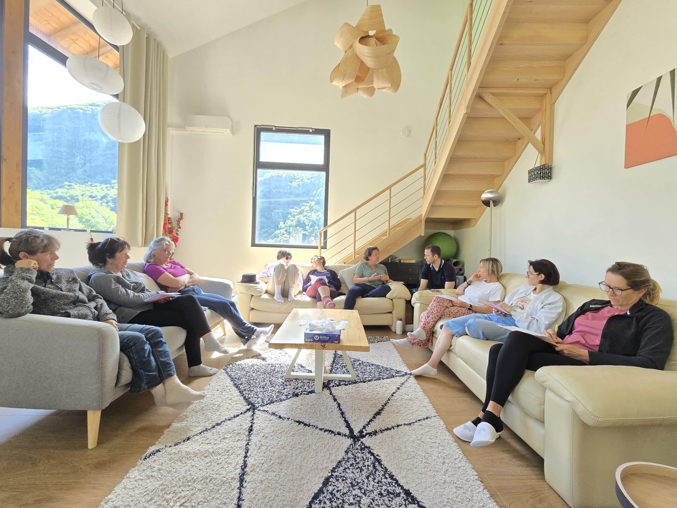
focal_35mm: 13
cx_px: 338
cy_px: 254
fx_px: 254
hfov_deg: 106.2
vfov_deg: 89.9
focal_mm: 2.2
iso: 80
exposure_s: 1/100
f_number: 2.2
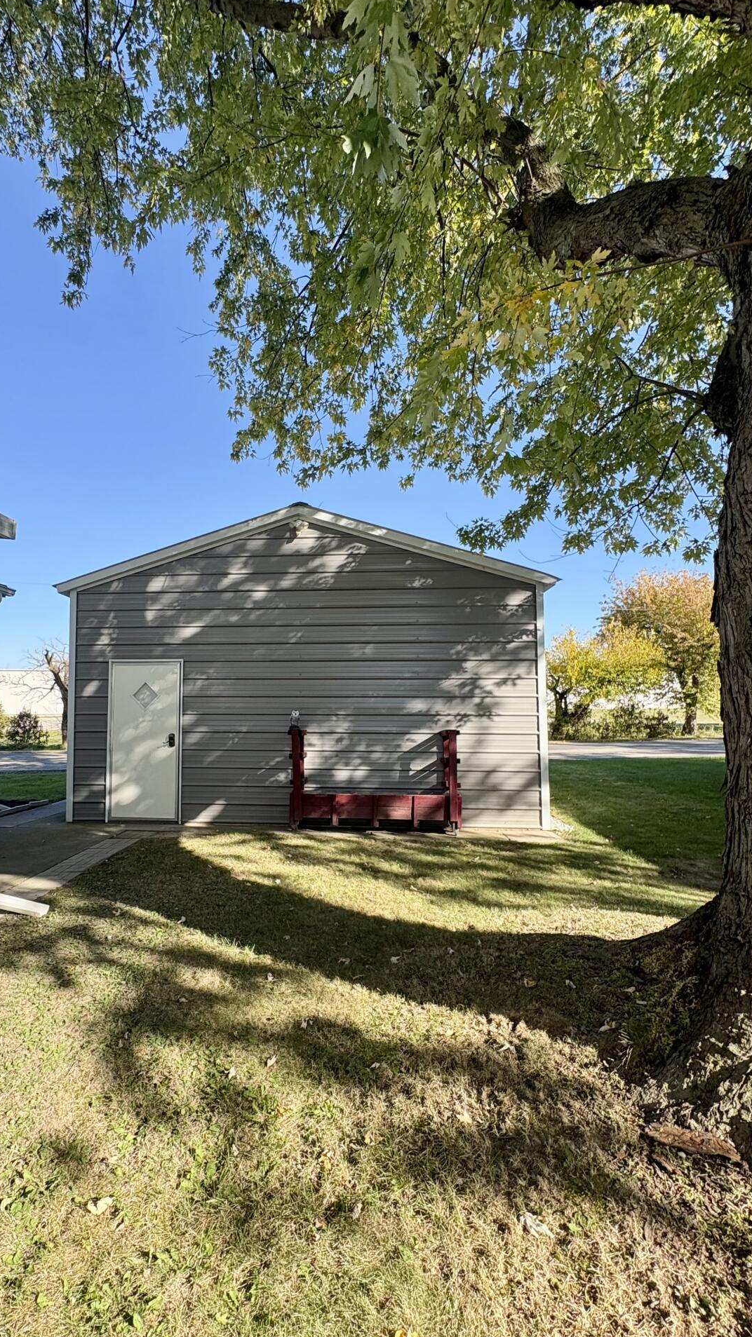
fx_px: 567
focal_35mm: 16
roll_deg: +0.7
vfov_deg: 99.4
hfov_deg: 66.7
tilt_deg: +2.9
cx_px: 317
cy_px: 679
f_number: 2.2
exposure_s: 1/556
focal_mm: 2.22
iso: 50
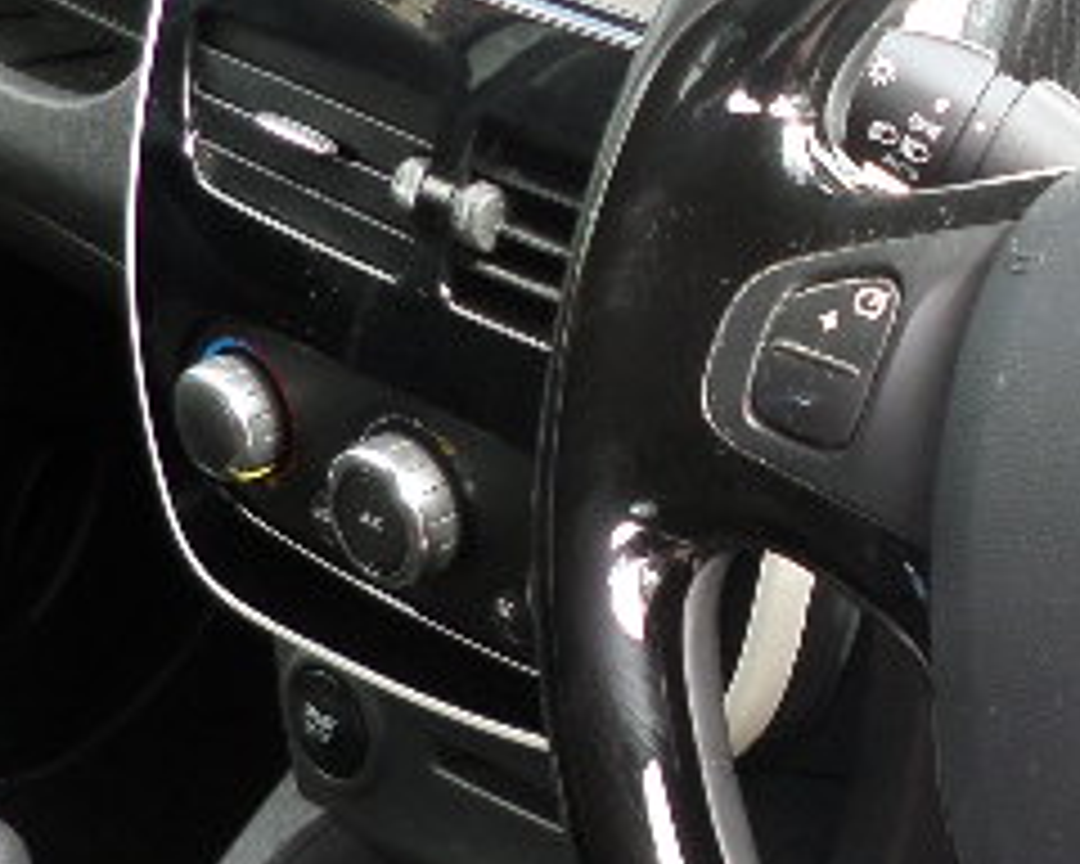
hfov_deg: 19.0
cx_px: 810
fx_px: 3196
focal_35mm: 100
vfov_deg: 15.4
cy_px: 418
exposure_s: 1/45
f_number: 3.1
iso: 80
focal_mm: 4.3
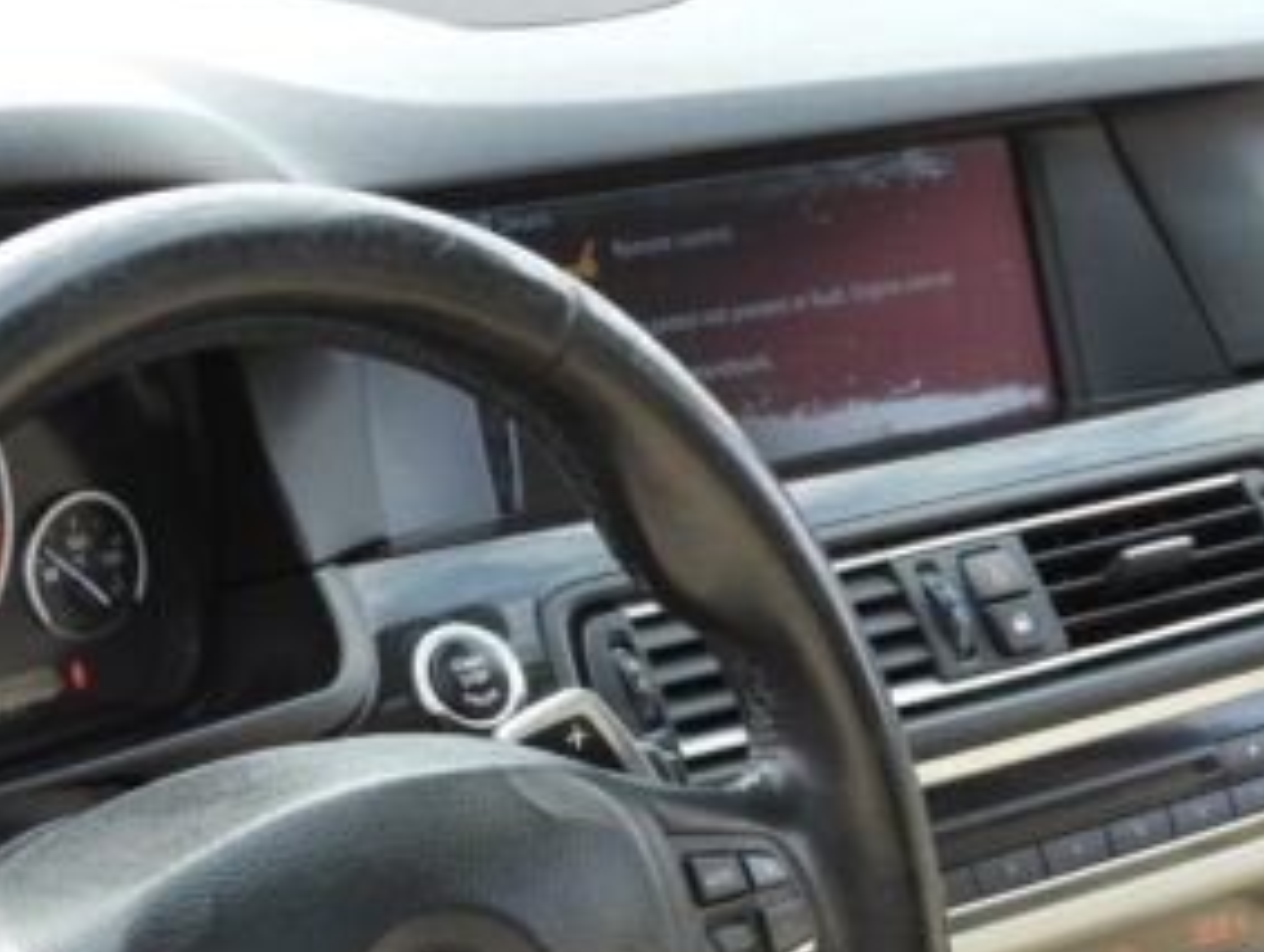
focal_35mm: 103
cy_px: 952
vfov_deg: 14.2
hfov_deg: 19.0
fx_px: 3766
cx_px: 473
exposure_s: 1/80
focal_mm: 7.4
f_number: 3.2
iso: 100
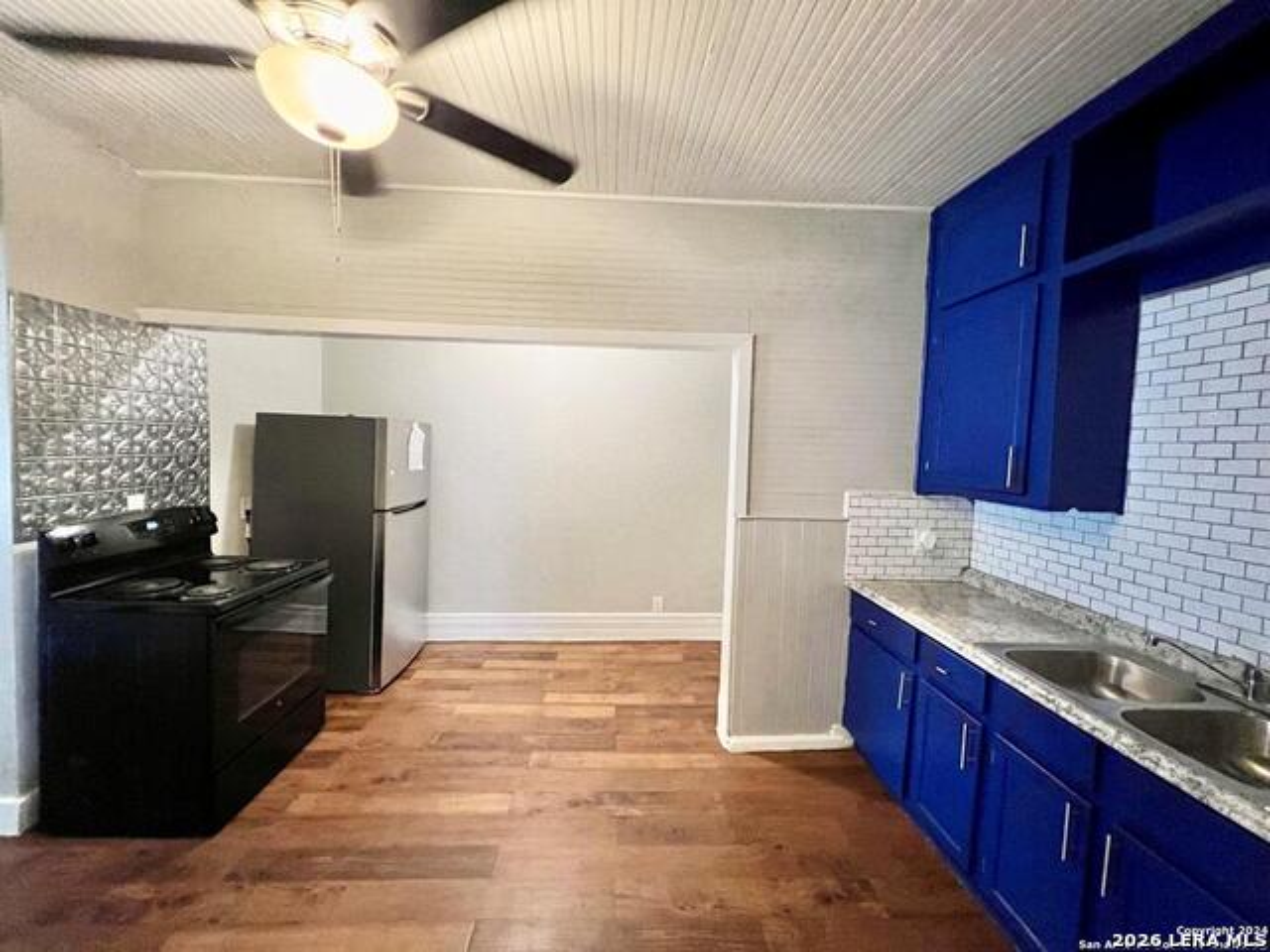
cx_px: 635
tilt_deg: -3.2
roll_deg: -2.4
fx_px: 477
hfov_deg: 106.2
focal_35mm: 13
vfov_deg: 89.9
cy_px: 476
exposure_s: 1/60
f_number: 1.8
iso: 500
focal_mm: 1.57
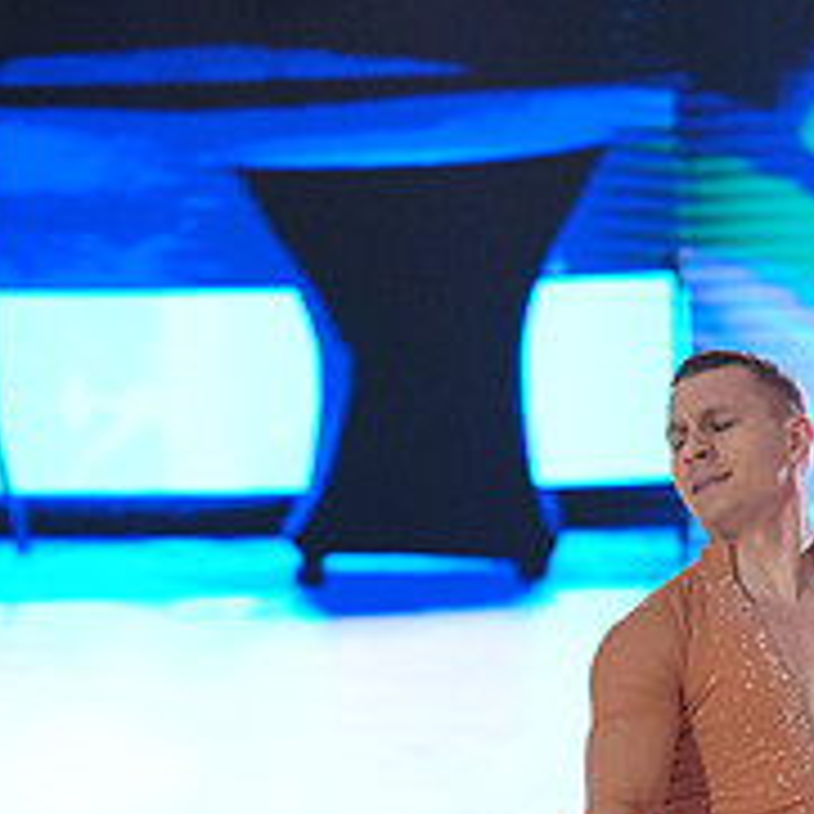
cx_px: 852
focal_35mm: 321
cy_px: 1142
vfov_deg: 5.4
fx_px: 8540
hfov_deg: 5.4
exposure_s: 1/500
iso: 2000
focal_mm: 118
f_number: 2.8
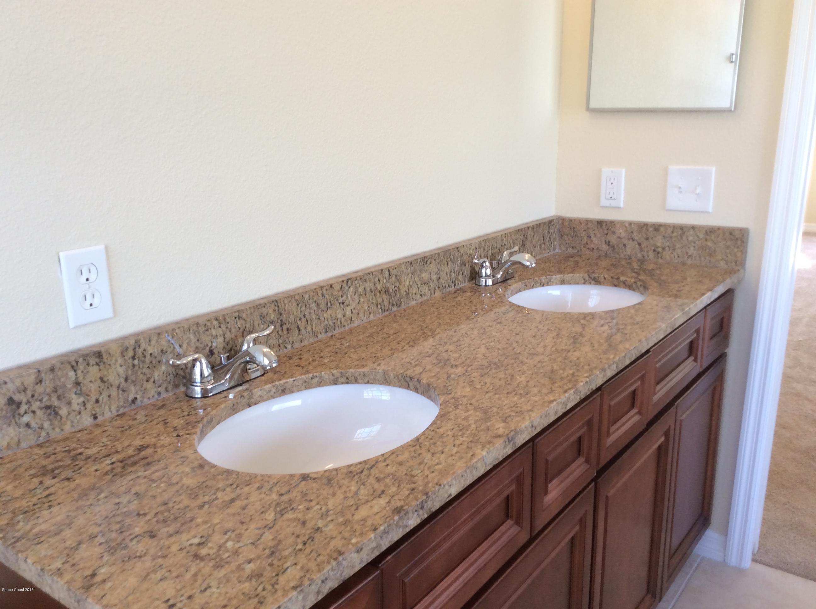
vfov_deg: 44.1
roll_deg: +3.1
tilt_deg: -17.8
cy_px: 304
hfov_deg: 56.9
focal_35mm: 32
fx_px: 753
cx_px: 408
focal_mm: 3.3
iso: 32
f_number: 2.4
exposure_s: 1/60
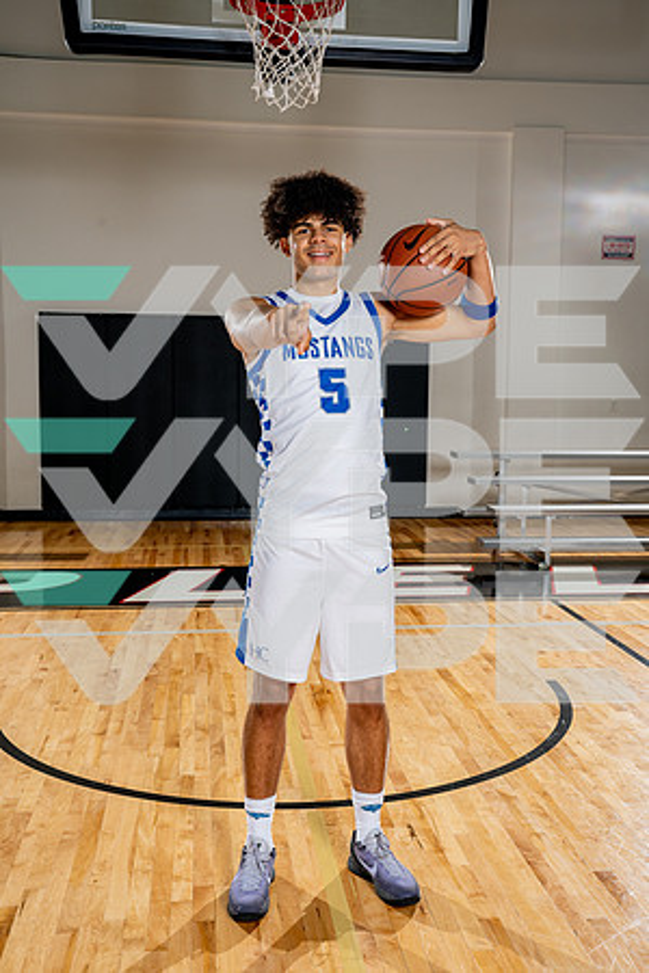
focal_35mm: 38
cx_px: 324
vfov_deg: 50.7
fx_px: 1028
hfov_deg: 35.1
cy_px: 486
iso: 250
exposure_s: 1/250
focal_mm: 38
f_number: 8
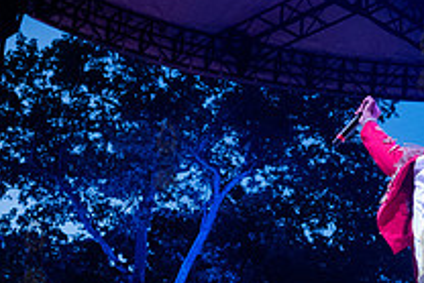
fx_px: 1002
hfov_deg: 22.9
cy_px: 251
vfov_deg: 15.9
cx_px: 428
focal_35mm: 85
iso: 6400
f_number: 4
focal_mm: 29
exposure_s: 1/500
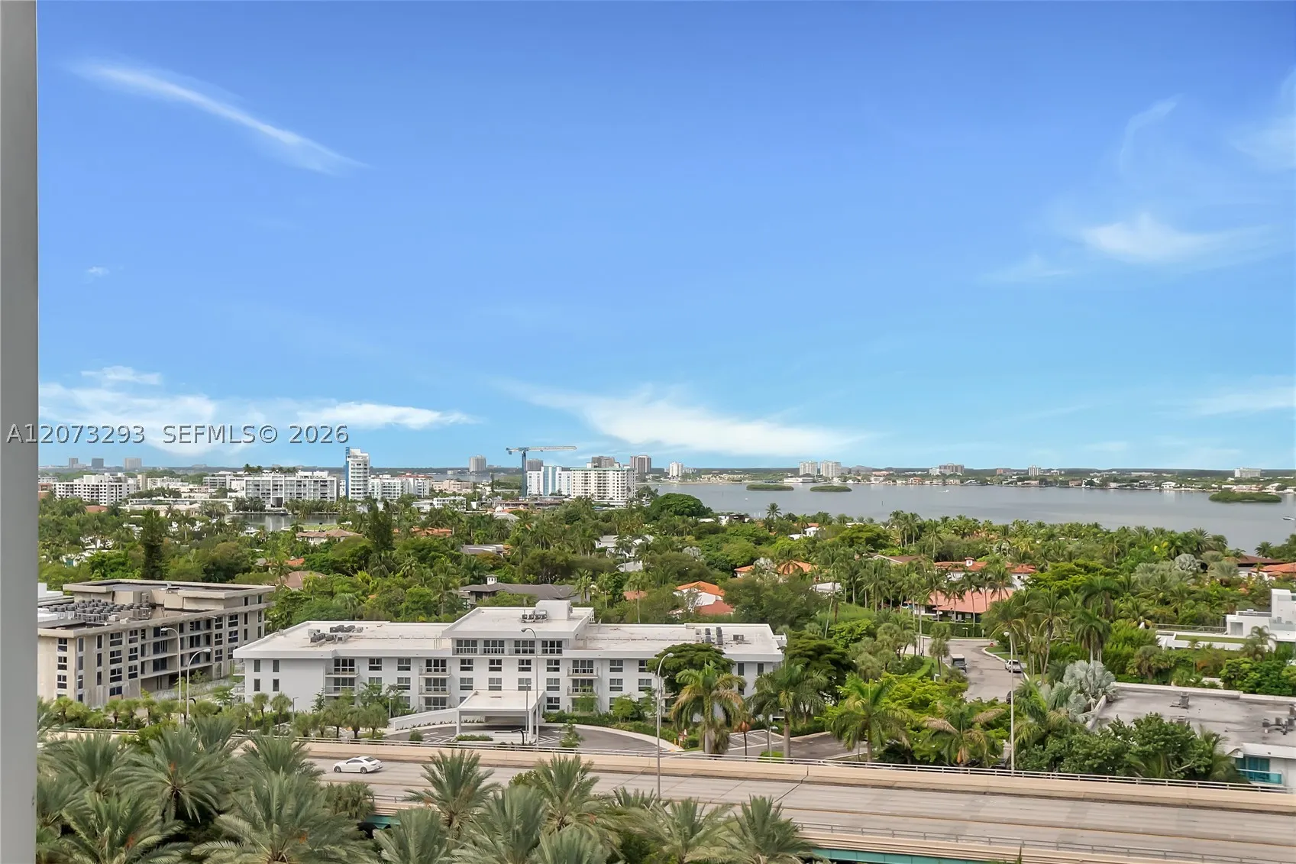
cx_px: 648
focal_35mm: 36
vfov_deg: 36.9
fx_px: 1296
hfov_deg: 53.1
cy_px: 432
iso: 200
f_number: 8
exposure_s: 1/2000
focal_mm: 24
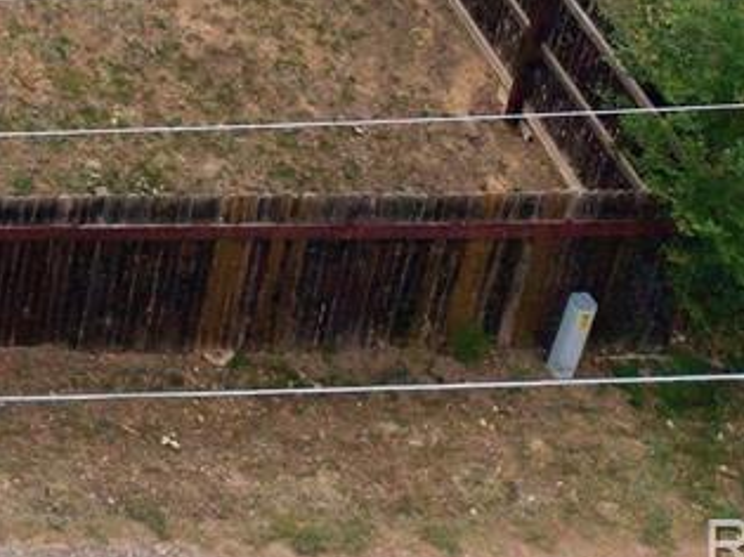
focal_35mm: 122
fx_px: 2621
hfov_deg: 13.5
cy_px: -821
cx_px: -801
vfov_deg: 10.3
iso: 400
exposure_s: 1/4000
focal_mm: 8.7
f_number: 1.8
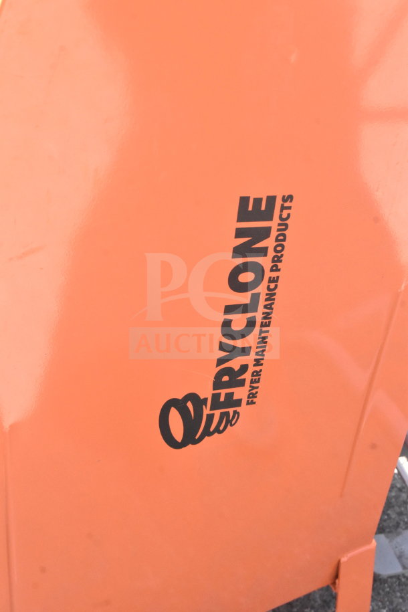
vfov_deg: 24.6
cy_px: 306
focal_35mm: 82
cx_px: 204
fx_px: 1402
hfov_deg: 16.6
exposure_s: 1/800
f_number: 14
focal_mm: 55
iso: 6400
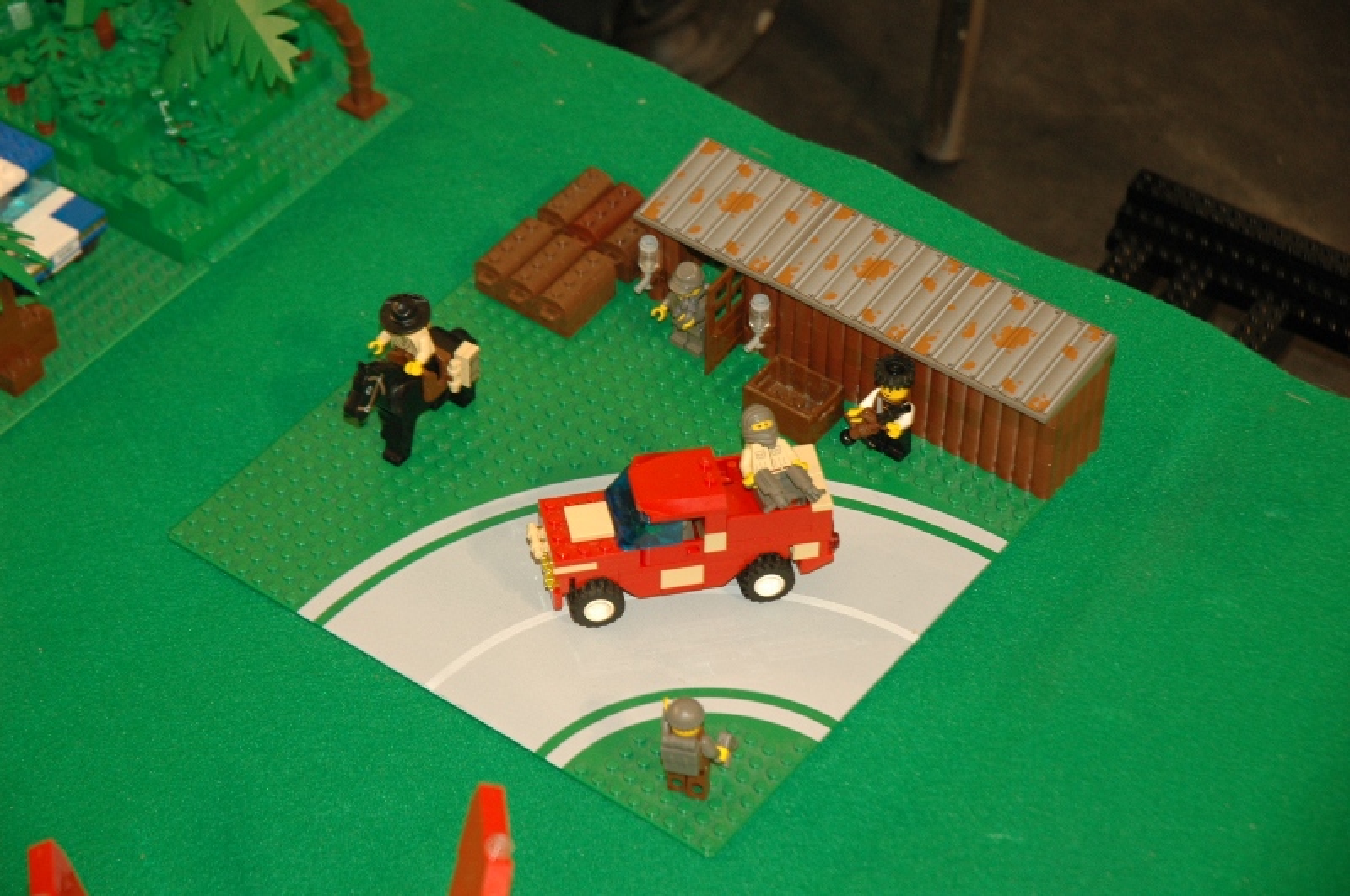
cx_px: 675
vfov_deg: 13.0
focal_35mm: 105
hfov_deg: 19.5
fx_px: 3932
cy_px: 448
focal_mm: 70
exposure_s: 1/60
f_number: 4.5
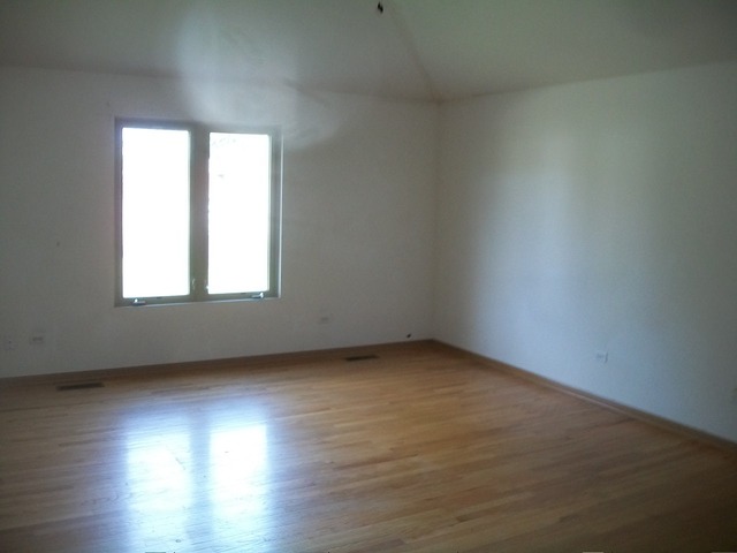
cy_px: 276
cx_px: 368
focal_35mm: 32
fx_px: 681
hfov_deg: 56.8
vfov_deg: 44.2
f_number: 2.9
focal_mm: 5.7
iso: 160
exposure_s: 1/30
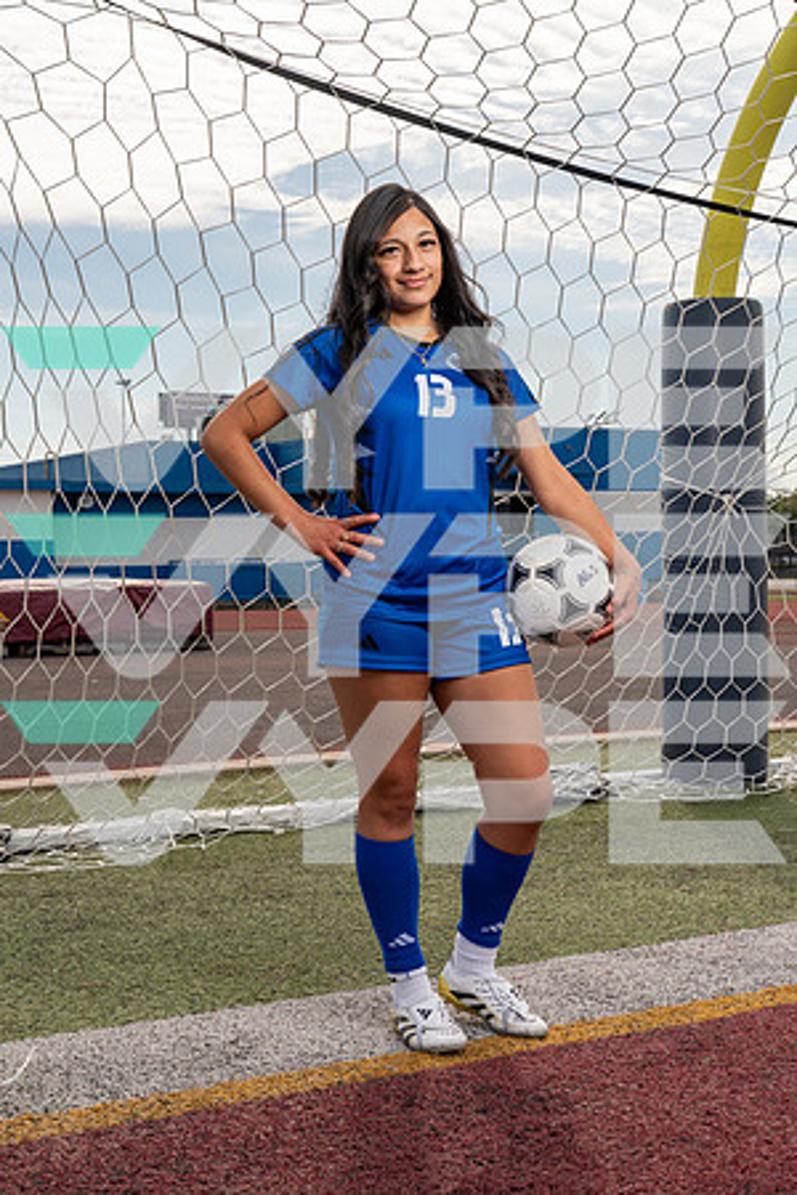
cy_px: 598
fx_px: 1760
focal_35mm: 53
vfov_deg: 37.5
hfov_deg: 25.5
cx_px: 398
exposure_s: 1/200
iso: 100
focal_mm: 53
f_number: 9
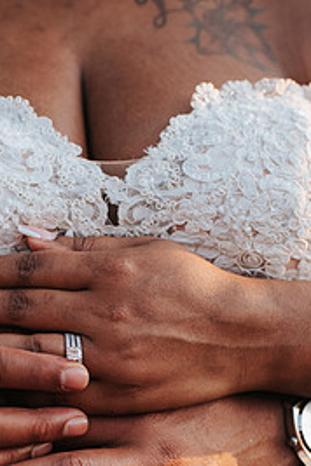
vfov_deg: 33.1
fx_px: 764
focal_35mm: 59
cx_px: 75
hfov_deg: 22.8
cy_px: 360
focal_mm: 35
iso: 400
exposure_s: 1/250
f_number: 3.2
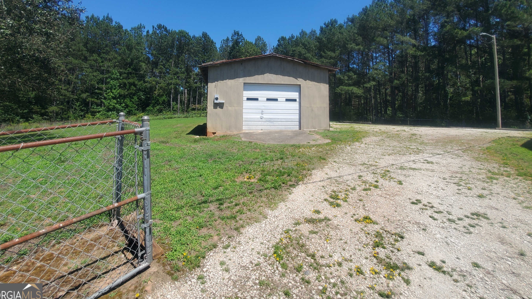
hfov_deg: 103.0
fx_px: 212
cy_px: 93
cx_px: 261
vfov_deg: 68.0
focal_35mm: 15
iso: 50
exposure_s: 1/914
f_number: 2.2
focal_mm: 1.8
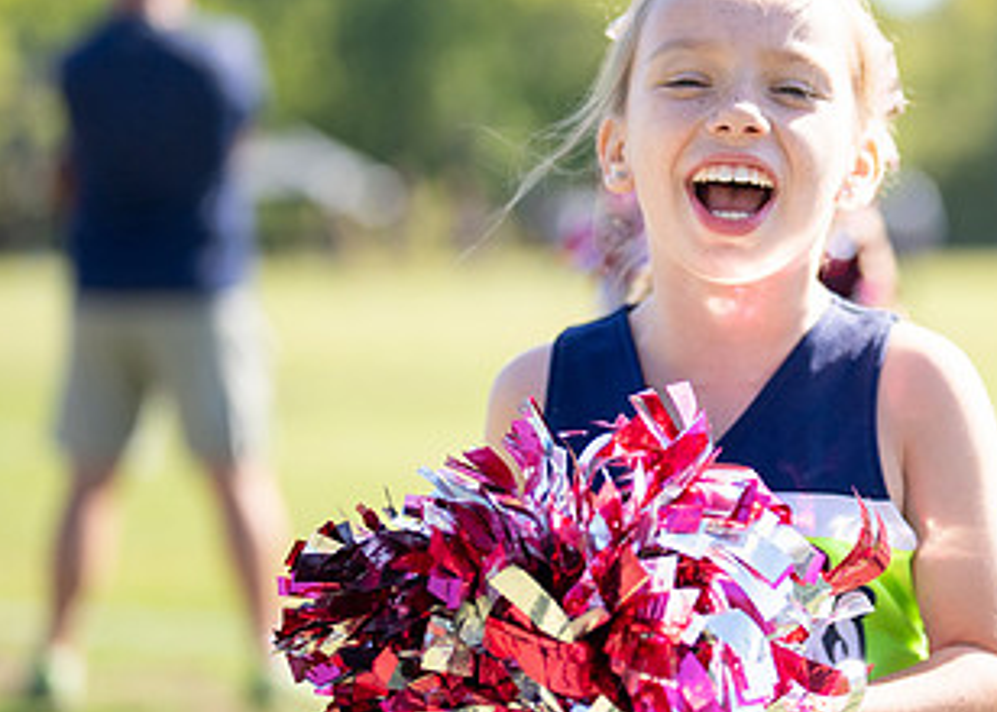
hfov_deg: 16.0
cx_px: 886
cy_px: 363
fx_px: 3511
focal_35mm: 124
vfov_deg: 11.6
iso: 250
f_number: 1.2
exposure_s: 1/10000
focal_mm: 50
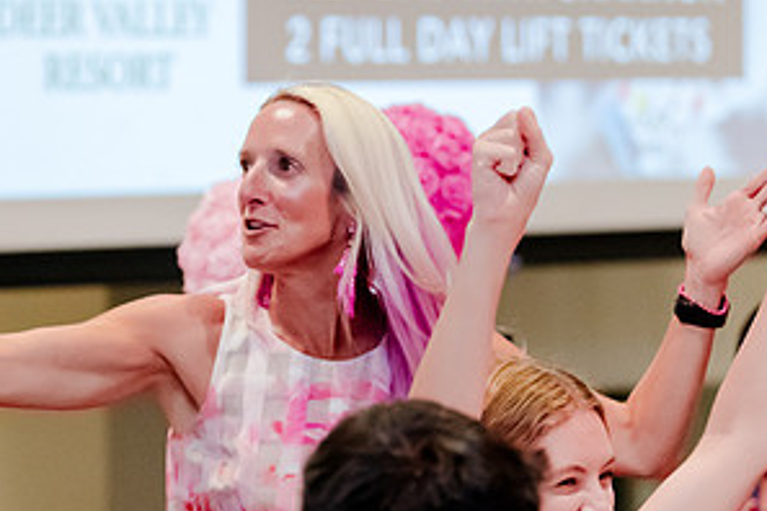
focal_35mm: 250
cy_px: 198
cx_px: 195
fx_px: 5326
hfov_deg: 8.2
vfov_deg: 5.5
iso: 4000
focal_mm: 92
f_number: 2.8
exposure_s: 1/250
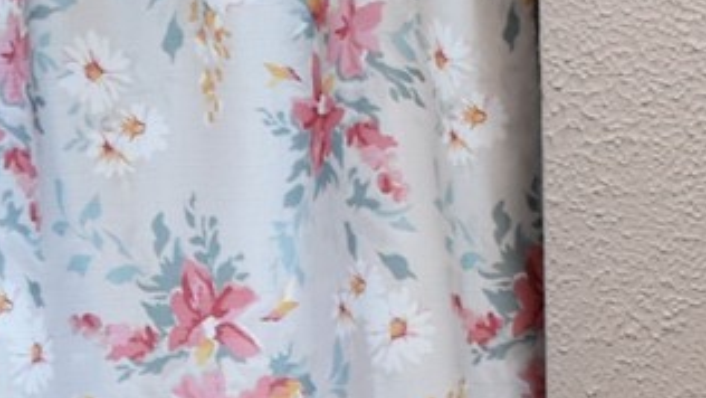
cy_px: 1468
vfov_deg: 5.9
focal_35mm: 182
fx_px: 3408
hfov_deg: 11.8
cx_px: 107
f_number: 3.5
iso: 800
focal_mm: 18
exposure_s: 1/200
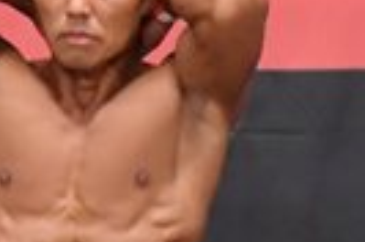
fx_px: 13311
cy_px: 512
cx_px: 314
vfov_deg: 1.0
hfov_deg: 1.6
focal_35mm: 1316
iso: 6400
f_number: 5.6
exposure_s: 1/400
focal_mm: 150
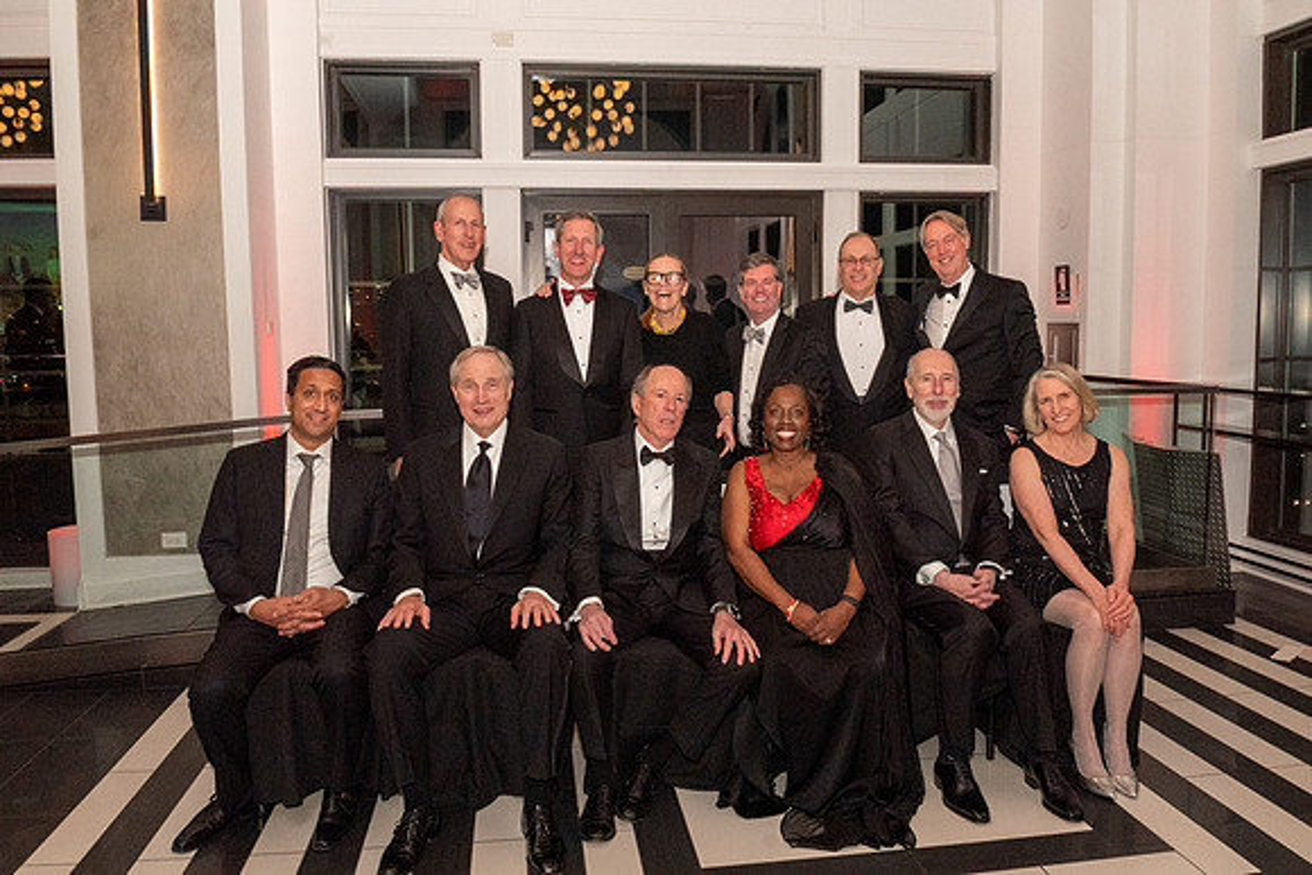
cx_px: 656
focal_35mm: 27
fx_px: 984
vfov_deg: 48.0
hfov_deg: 67.4
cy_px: 438
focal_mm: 18
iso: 2000
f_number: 10
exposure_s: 1/80
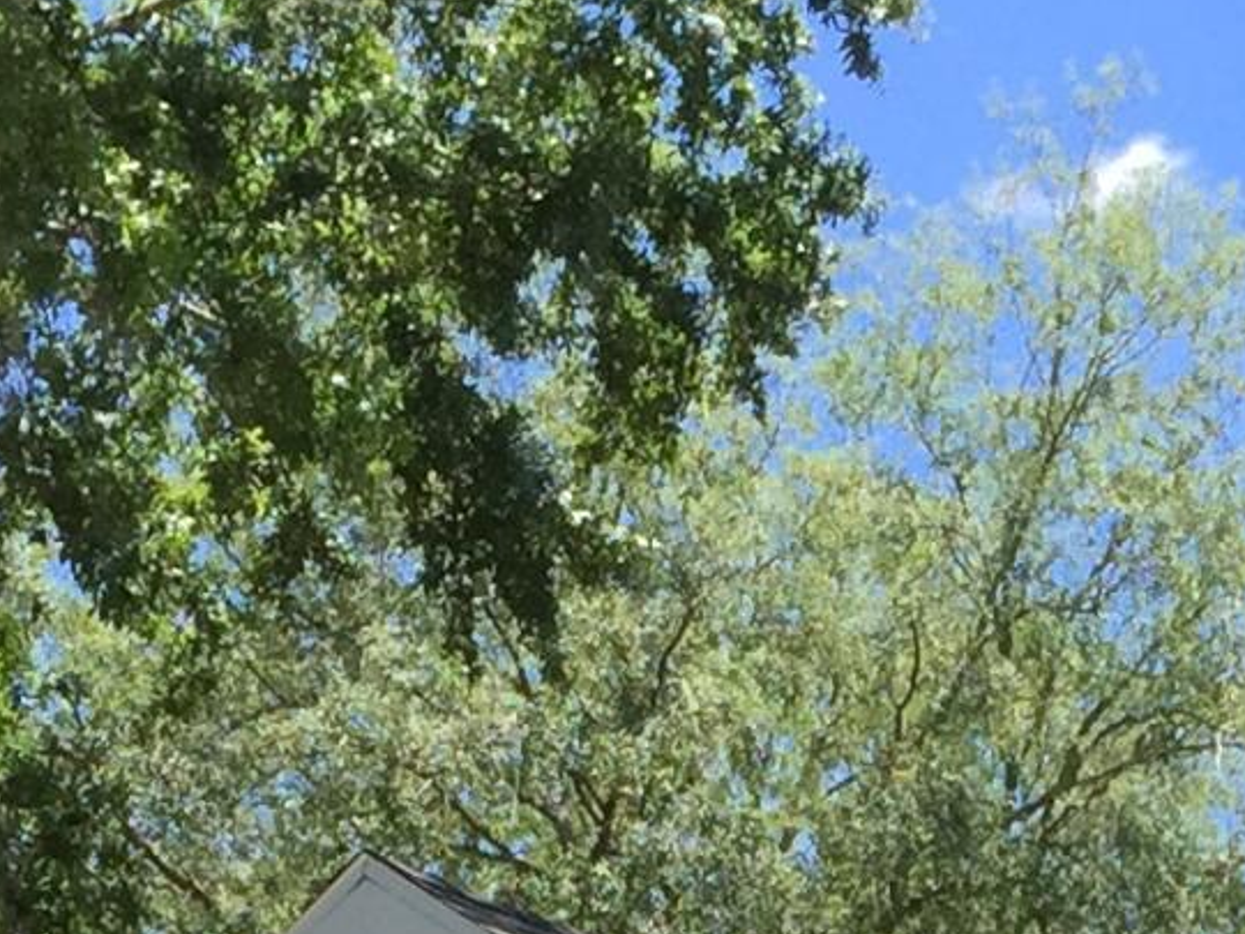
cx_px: 1411
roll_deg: -1.9
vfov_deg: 8.3
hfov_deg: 12.1
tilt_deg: +3.0
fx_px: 5791
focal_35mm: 161
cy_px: 2454
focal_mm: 4.15
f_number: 2.2
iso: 32
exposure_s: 1/898
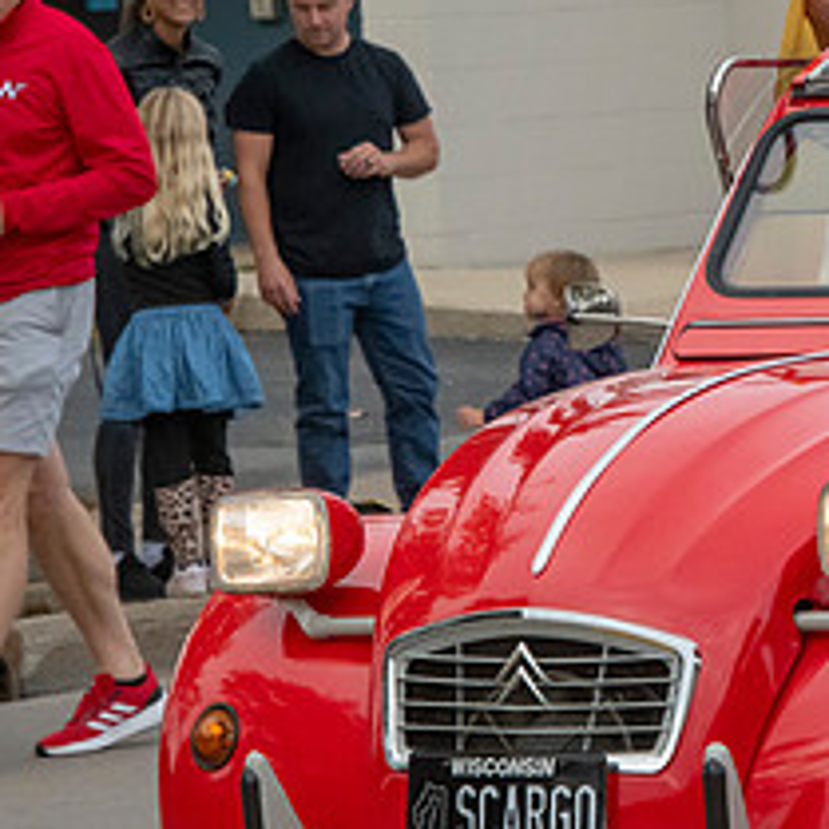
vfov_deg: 4.1
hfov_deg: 4.1
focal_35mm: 425
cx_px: 980
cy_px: 113
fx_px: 11515
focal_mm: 180
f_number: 11
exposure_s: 1/640
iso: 3200
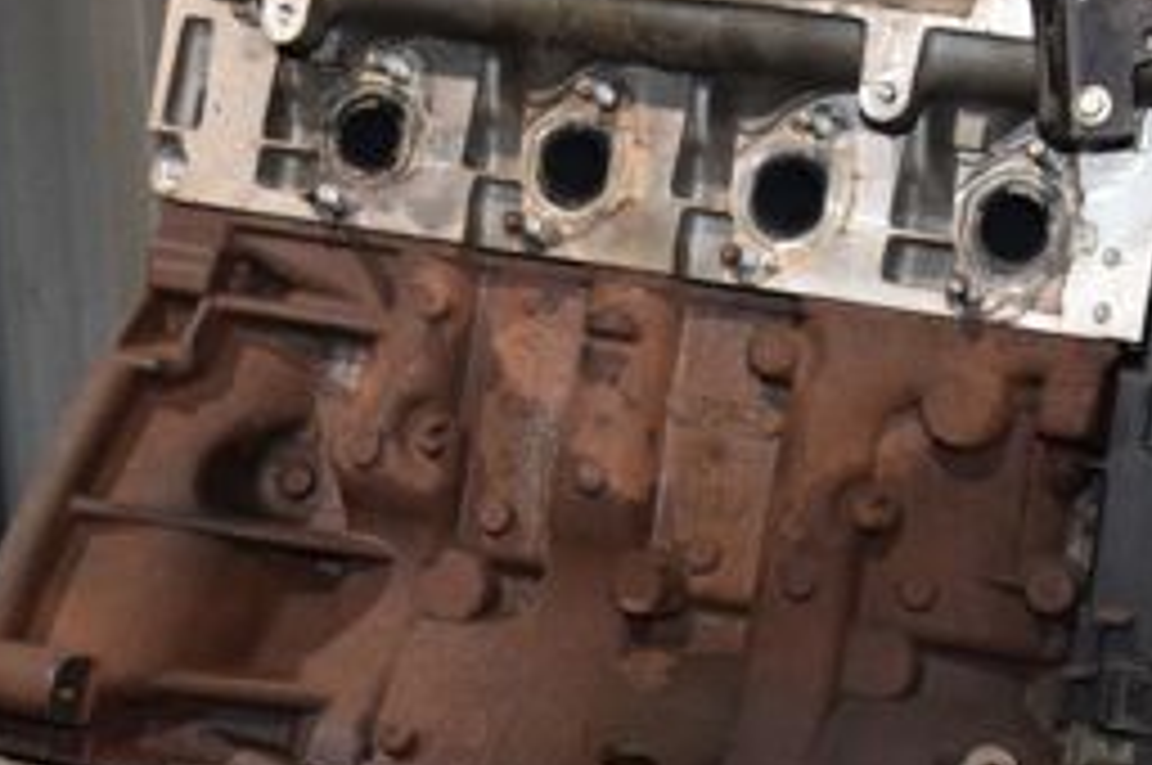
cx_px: 810
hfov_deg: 22.5
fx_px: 2876
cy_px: 526
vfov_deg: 15.1
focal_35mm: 90
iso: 800
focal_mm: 24
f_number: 5
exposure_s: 1/60
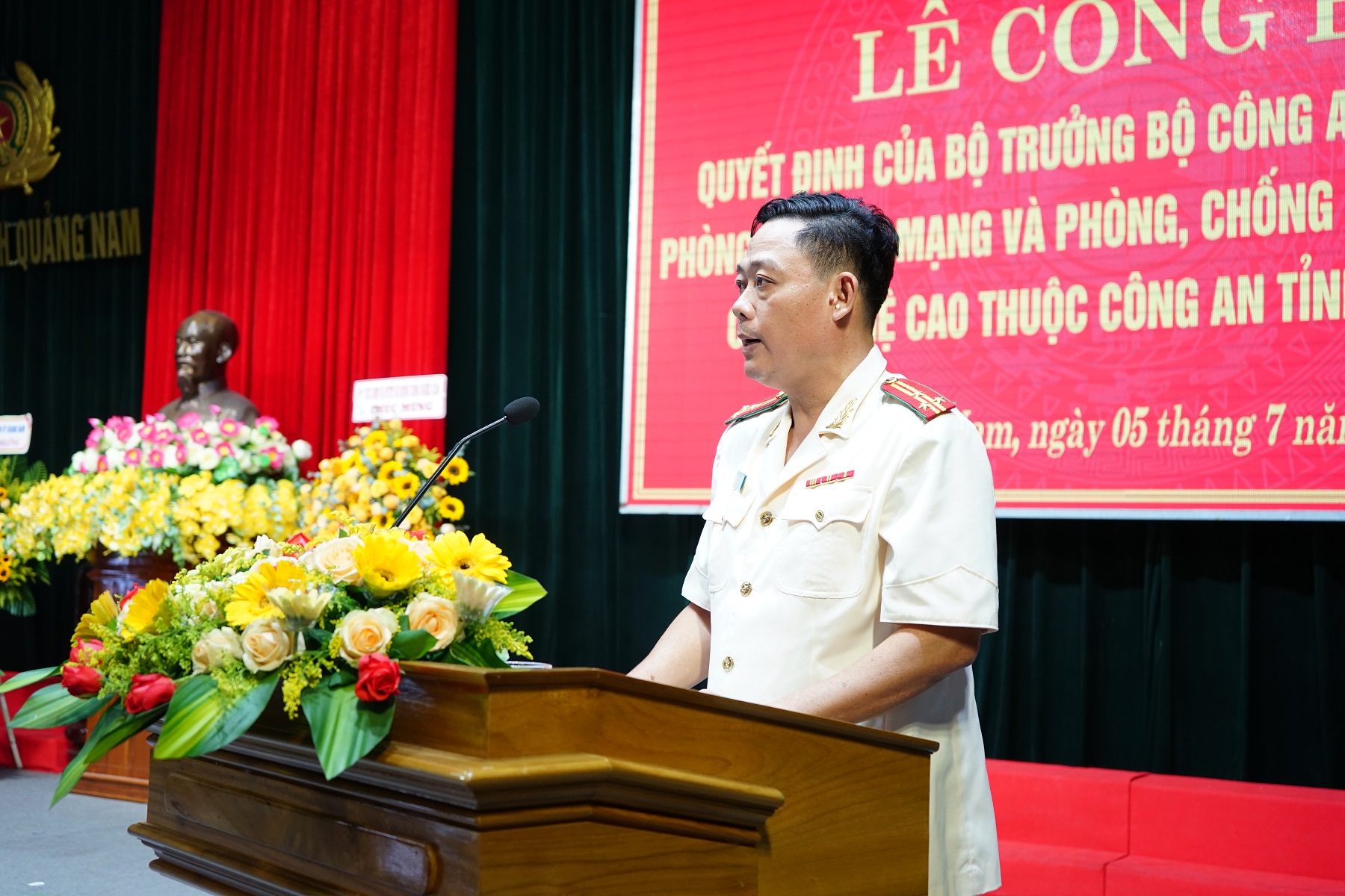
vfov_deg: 29.2
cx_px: 672
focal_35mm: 46
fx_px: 1718
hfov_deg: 42.7
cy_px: 448
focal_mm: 46
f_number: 5
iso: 800
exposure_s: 1/80
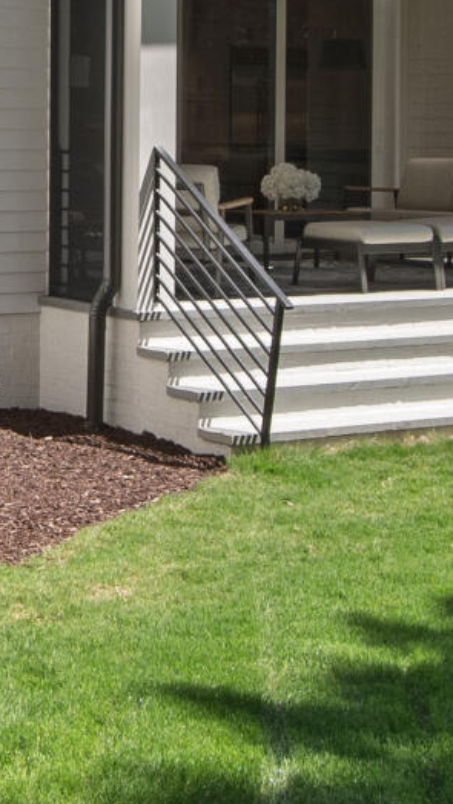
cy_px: 149
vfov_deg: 23.3
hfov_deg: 13.2
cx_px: -14
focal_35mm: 90
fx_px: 1921
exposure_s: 1/60
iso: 100
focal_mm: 10
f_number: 8
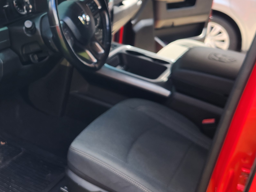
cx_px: 17
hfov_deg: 31.4
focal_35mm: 58
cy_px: 47
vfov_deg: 24.9
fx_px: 429
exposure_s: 1/180
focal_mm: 5.4
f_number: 1.8
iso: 32
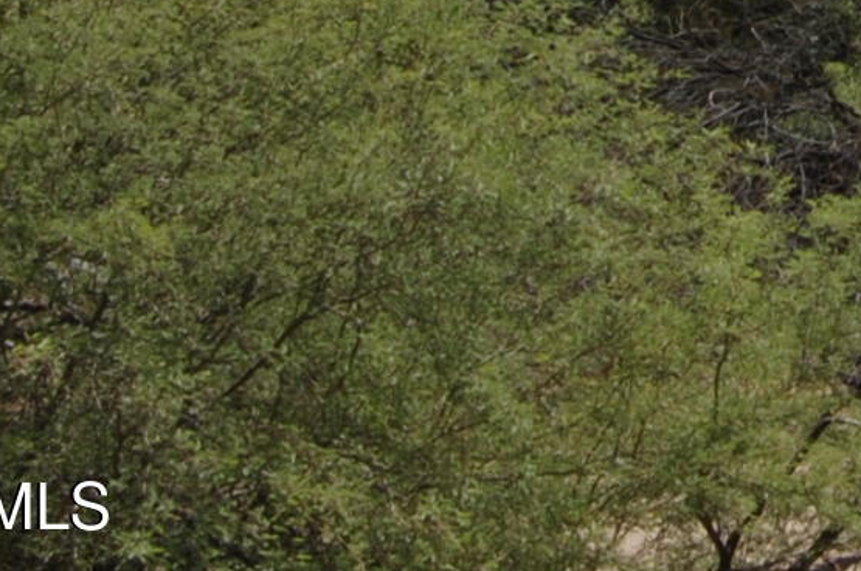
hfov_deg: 10.1
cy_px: -549
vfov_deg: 6.8
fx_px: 4656
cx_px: 1475
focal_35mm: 195
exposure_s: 1/60
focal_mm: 32
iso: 200
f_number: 18
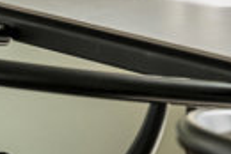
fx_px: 2447
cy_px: -291
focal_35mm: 381
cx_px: 204
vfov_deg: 3.5
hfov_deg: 5.4
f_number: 3.5
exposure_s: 1/160
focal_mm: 62
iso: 200
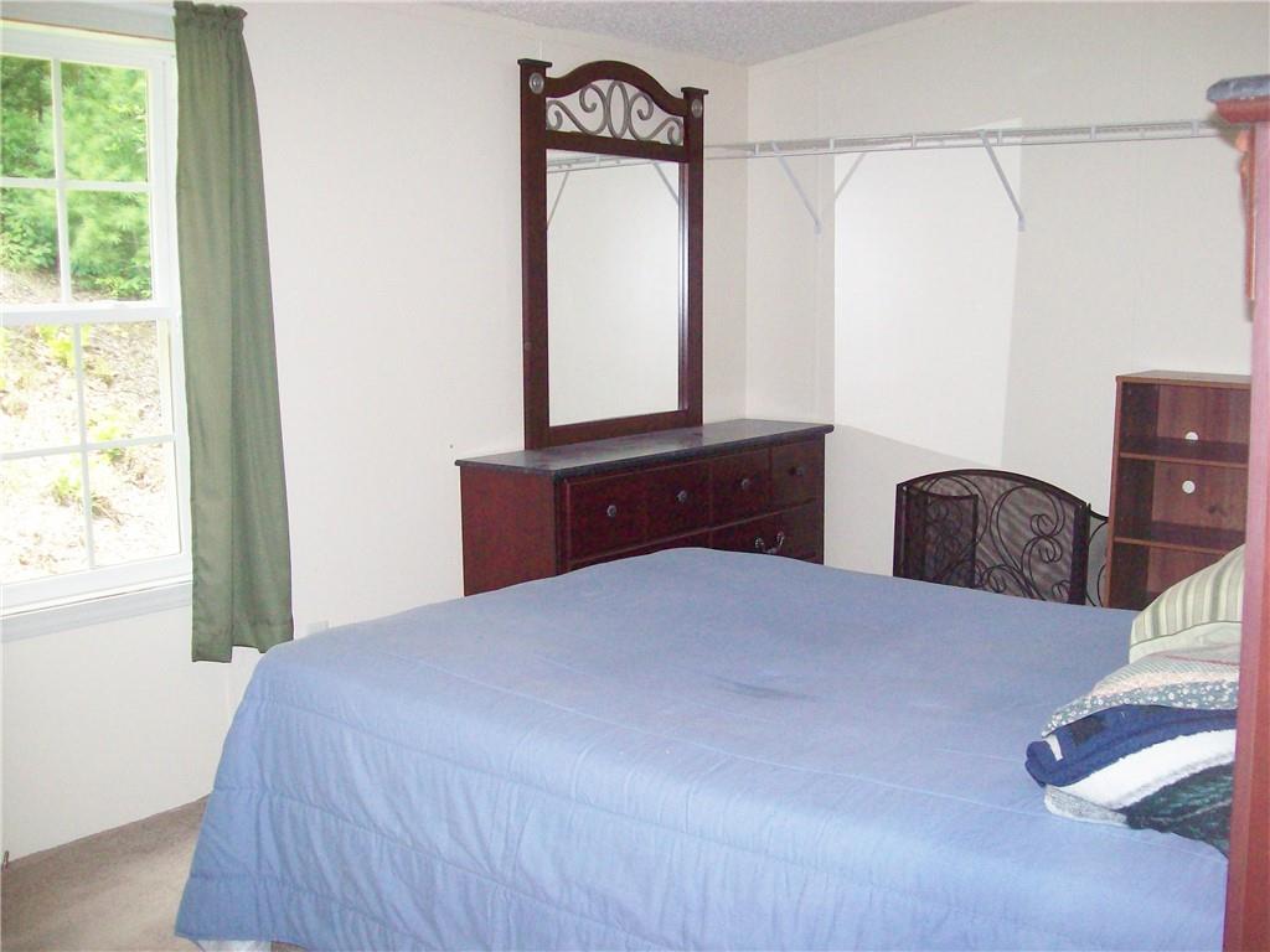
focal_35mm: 36
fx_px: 1321
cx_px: 635
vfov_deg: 39.7
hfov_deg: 51.4
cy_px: 476
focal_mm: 6
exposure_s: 1/64
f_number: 2.7
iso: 200
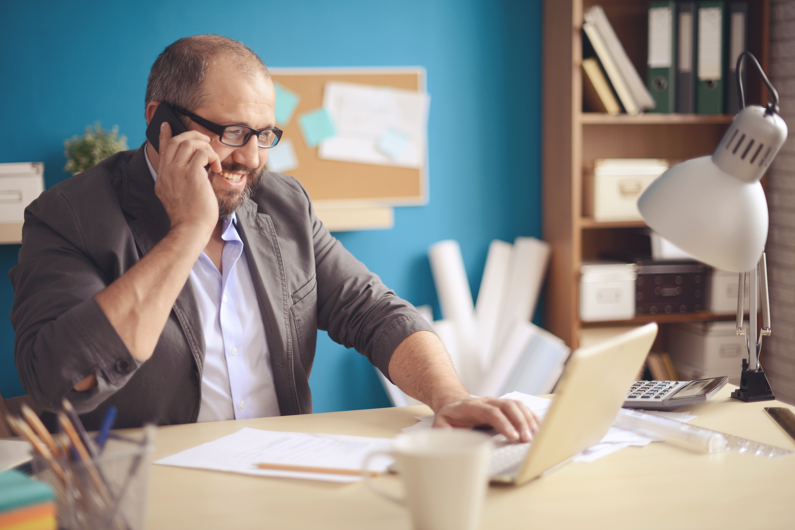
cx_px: 398
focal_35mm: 50
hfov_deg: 39.6
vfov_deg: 27.0
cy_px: 265
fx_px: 1104
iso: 320
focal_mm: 50
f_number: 1.4
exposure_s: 1/160
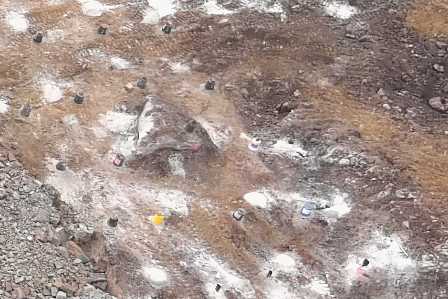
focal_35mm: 169
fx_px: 2103
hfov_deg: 10.0
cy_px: 47
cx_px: -748
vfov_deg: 8.1
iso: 100
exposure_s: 1/40
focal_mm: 10.57
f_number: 2.8
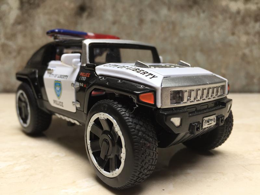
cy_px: 98
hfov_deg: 61.7
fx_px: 218
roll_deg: -1.9
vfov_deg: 48.2
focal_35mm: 29
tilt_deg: -11.3
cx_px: 130
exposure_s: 1/100
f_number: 2.2
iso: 32
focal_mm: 4.15
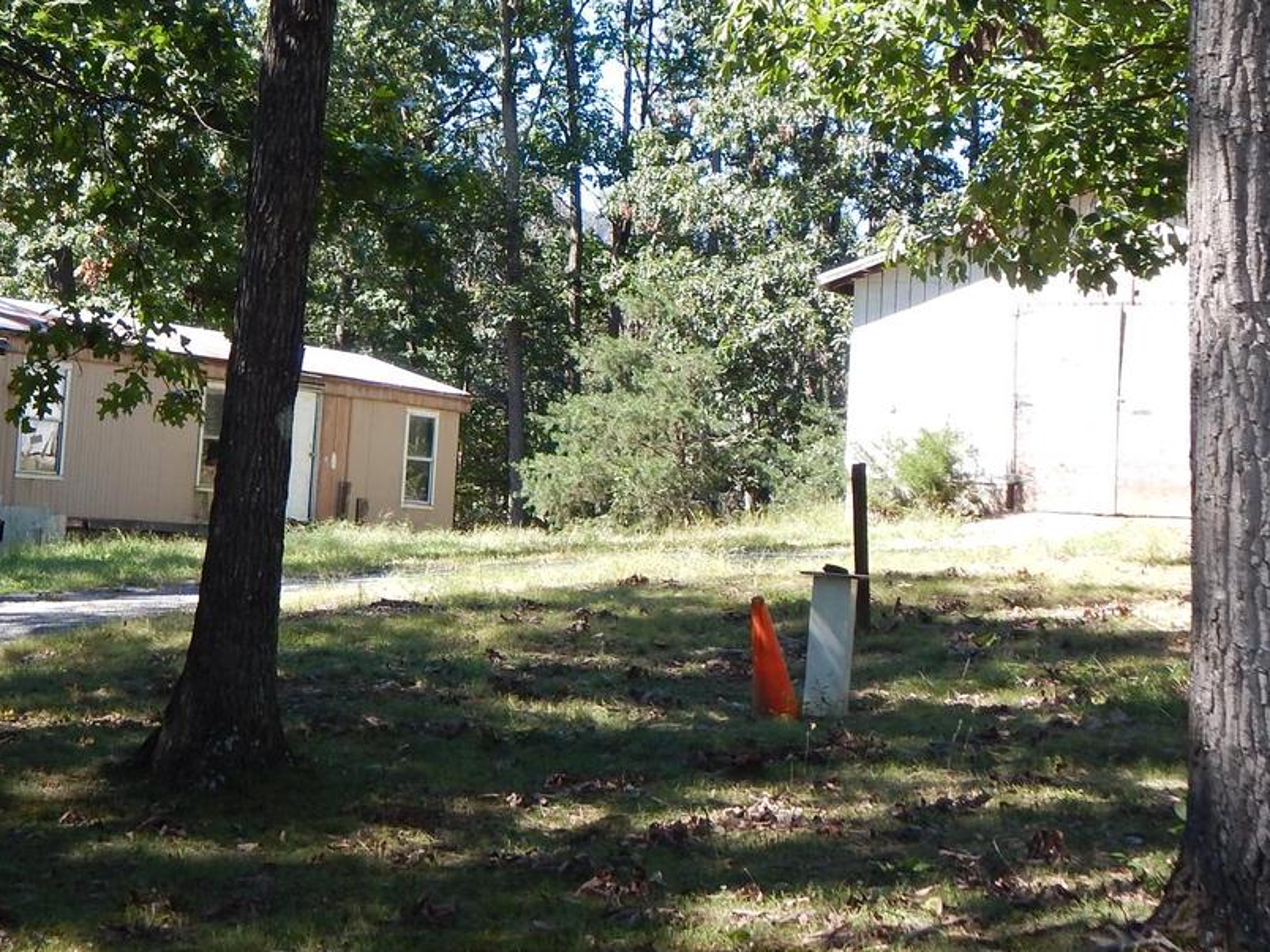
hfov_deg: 25.3
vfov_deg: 19.0
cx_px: 565
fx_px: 2825
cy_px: 243
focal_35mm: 77
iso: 125
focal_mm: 7.7
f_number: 3.6
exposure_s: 1/200
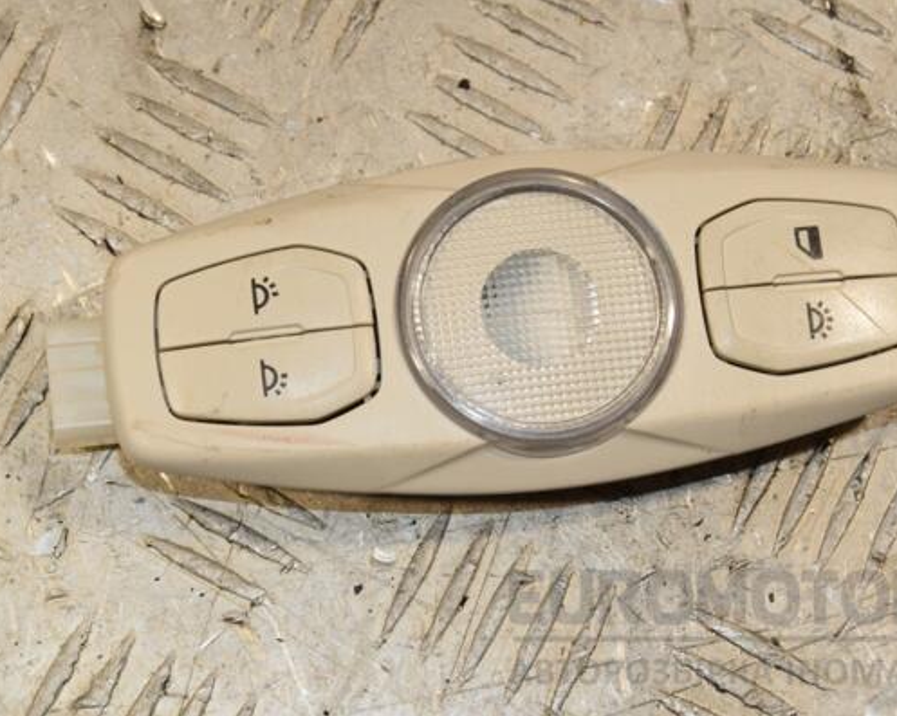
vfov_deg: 12.9
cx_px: 475
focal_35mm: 119
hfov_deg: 16.2
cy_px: 357
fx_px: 3157
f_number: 10
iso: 800
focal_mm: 70
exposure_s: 1/200
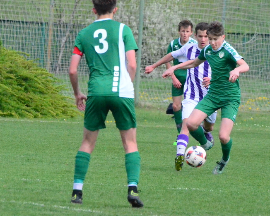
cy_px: 103
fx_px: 4660
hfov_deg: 3.3
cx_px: 143
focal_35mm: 583
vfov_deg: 2.7
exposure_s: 1/6400
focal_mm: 300
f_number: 10
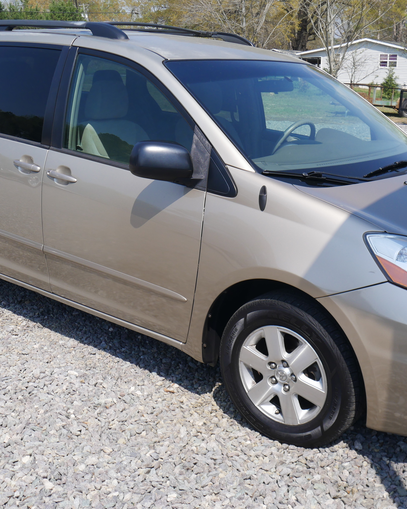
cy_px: 245
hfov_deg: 32.0
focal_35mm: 47
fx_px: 708
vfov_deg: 39.5
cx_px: 250
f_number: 8
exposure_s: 1/400
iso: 200
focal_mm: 15
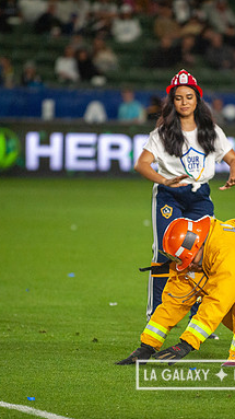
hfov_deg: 3.8
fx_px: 3517
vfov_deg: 6.8
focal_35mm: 317
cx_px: 213
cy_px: 210
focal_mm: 200
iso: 3200
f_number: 2.8
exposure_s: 1/2500
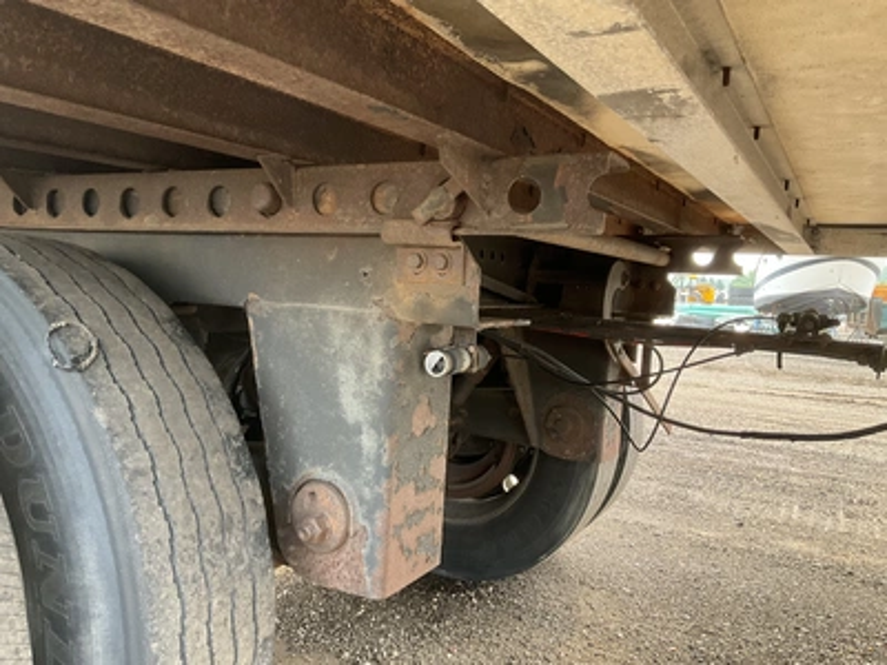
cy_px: 332
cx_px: 444
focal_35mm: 29
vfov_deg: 48.2
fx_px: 743
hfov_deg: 61.7
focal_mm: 3
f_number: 1.8
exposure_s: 1/104
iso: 64
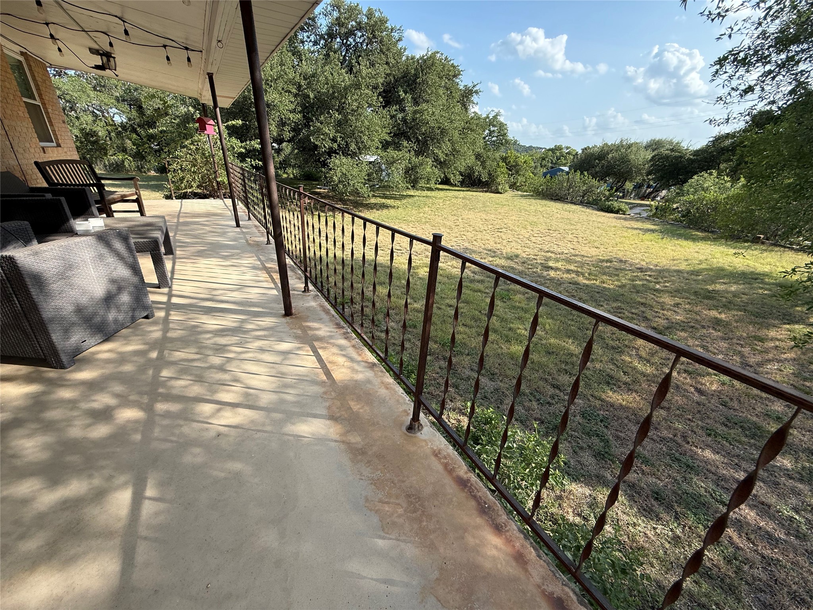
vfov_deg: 85.7
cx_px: 406
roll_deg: -2.0
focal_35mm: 14
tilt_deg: -24.9
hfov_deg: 102.1
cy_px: 305
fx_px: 329
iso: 64
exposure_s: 1/799
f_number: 2.2
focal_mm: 2.22
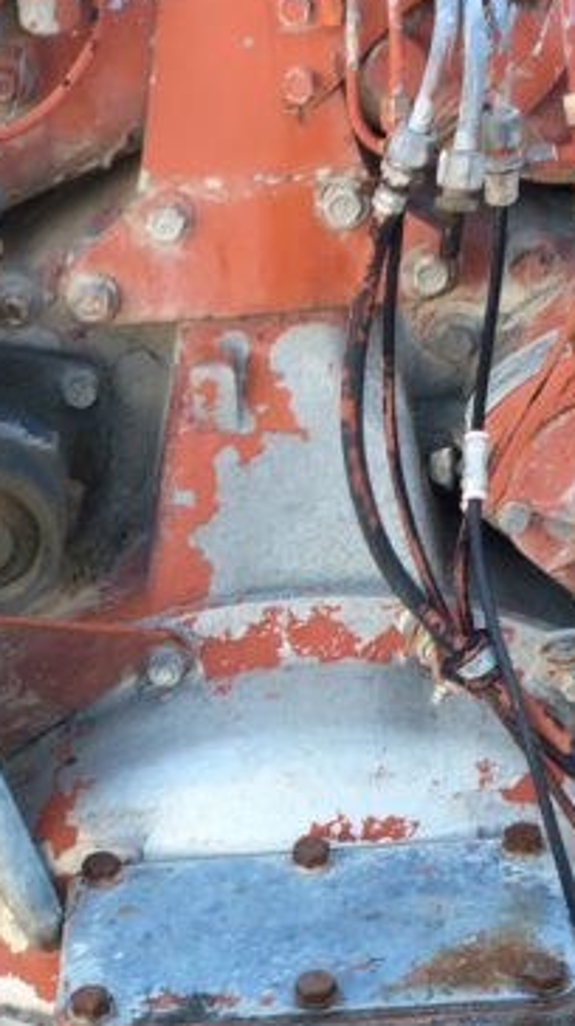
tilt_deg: -33.4
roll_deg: -1.2
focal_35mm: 89
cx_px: 209
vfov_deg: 23.6
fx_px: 2419
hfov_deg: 13.5
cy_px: 837
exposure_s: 1/100
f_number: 2.2
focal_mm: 4.15
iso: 32
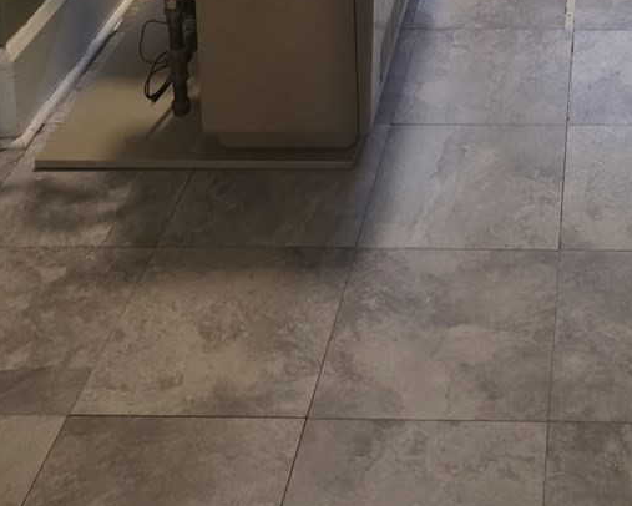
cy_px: -396
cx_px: 575
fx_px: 1272
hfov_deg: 26.9
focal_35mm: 68
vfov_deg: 18.0
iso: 640
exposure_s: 1/120
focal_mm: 6.25
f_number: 1.7
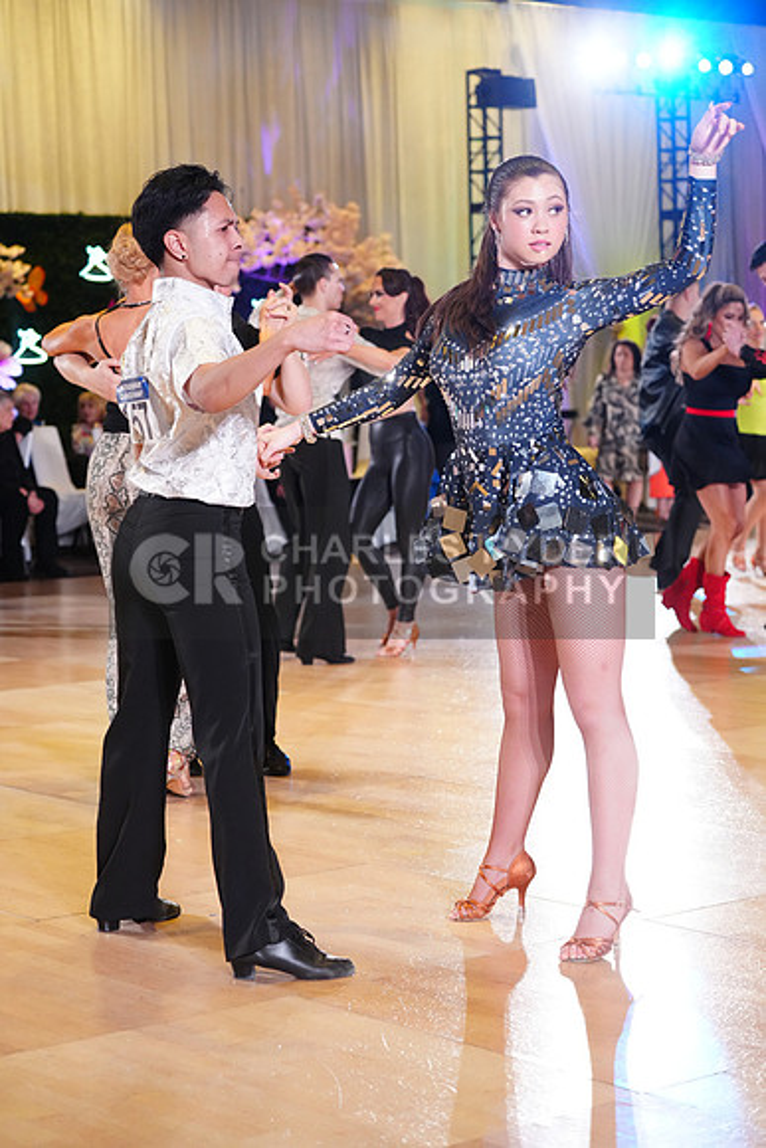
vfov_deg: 26.6
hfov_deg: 18.0
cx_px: 383
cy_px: 574
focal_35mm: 76
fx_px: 2424
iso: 3200
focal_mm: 76
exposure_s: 1/400
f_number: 4
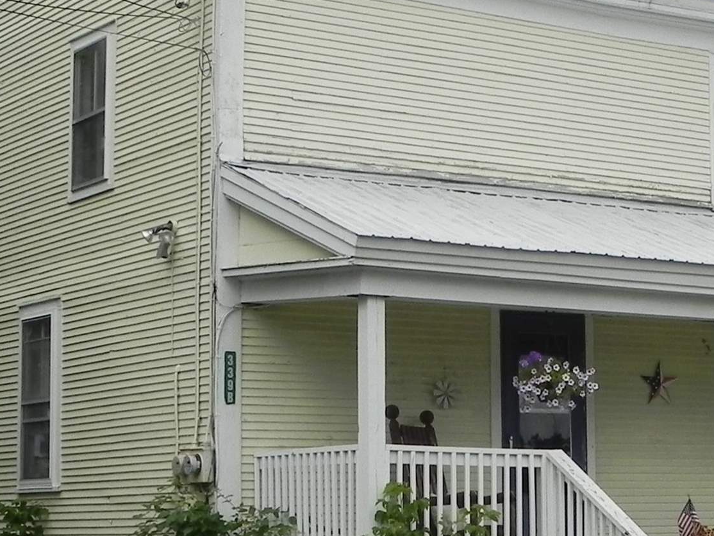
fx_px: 2104
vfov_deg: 14.5
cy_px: 335
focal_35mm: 102
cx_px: 629
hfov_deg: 19.0
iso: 160
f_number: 6.3
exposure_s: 1/350
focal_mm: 6.6
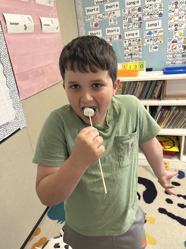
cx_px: 93
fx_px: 186
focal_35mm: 26
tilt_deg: -22.5
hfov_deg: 53.1
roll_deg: +4.8
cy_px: 124
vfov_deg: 67.3
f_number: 1.6
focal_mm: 5.1
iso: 200
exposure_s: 1/60
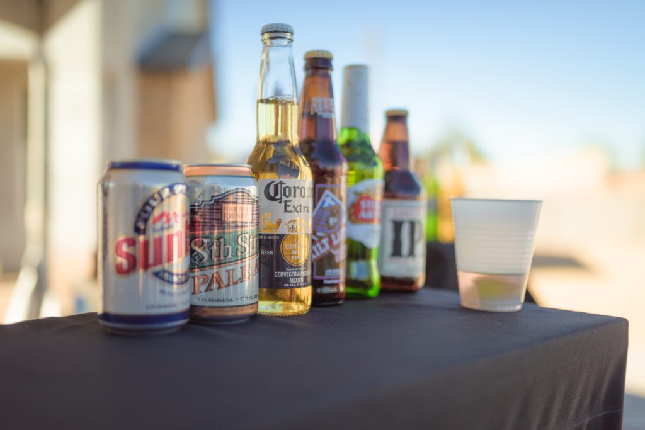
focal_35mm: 35
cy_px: 215
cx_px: 322
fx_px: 627
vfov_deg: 37.9
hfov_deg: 54.4
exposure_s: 1/6400
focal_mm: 35
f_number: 1.4
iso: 64
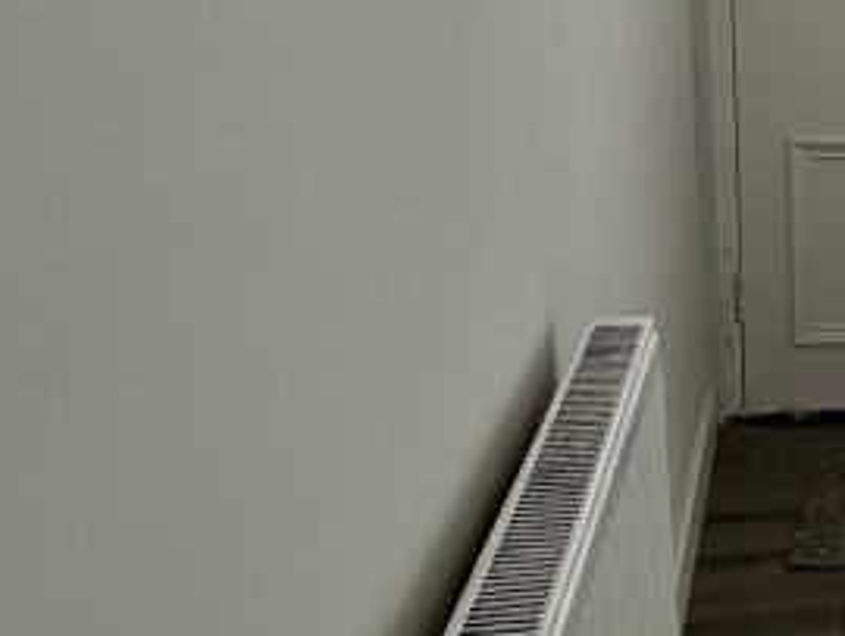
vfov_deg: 27.5
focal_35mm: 53
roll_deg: -7.0
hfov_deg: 23.3
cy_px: 273
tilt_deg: -16.6
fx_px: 1295
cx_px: 1446
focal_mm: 2.22
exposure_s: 1/140
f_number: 2.2
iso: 40
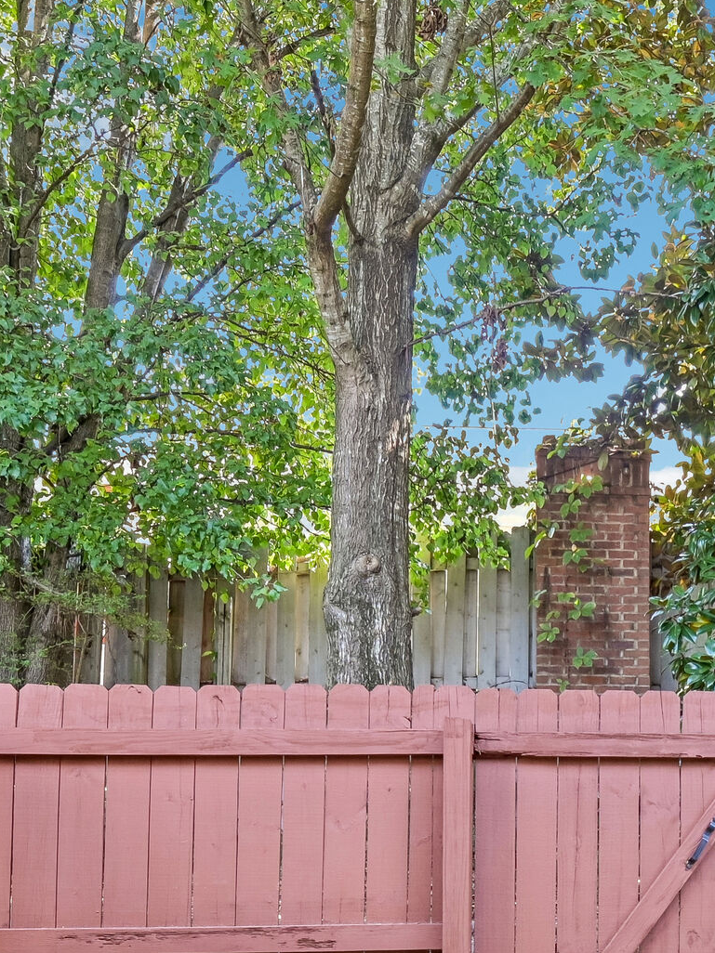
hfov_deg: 30.2
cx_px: 697
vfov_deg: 38.8
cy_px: 880
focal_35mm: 45
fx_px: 1240
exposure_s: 1/15
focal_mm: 16
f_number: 8
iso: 280
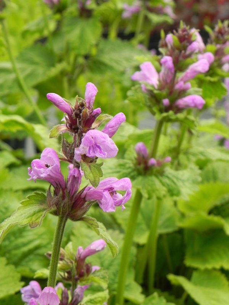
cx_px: 114
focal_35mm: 95
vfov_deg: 20.7
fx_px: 838
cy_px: 152
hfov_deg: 15.6
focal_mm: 16.9
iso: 160
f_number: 4.5
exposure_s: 1/500
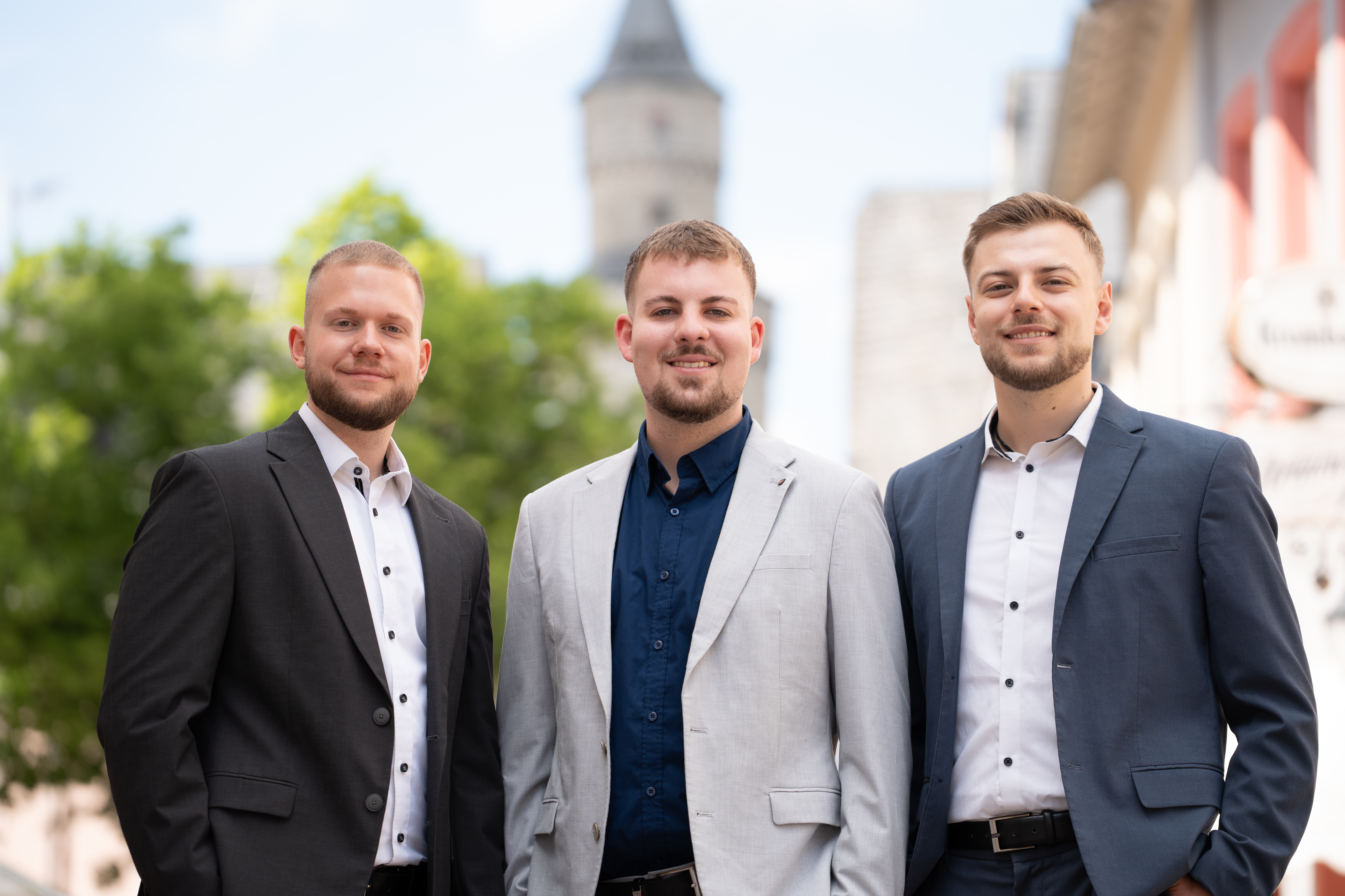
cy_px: 448
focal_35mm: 114
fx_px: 4244
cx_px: 672
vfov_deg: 12.1
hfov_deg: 18.0
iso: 100
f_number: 2.8
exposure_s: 1/500
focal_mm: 113.6
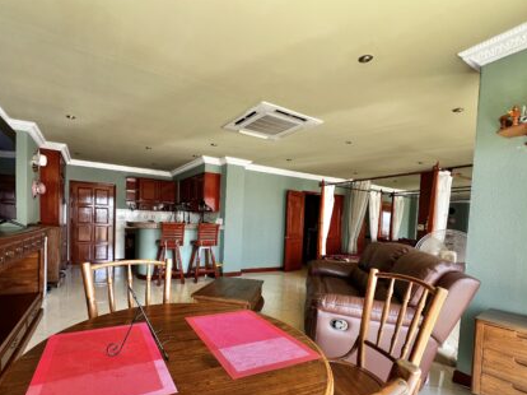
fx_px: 243
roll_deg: -2.8
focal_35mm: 16
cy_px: 237
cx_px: 234
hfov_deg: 94.2
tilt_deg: -2.6
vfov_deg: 77.2
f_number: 1.8
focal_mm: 1.57
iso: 100
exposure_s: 1/99
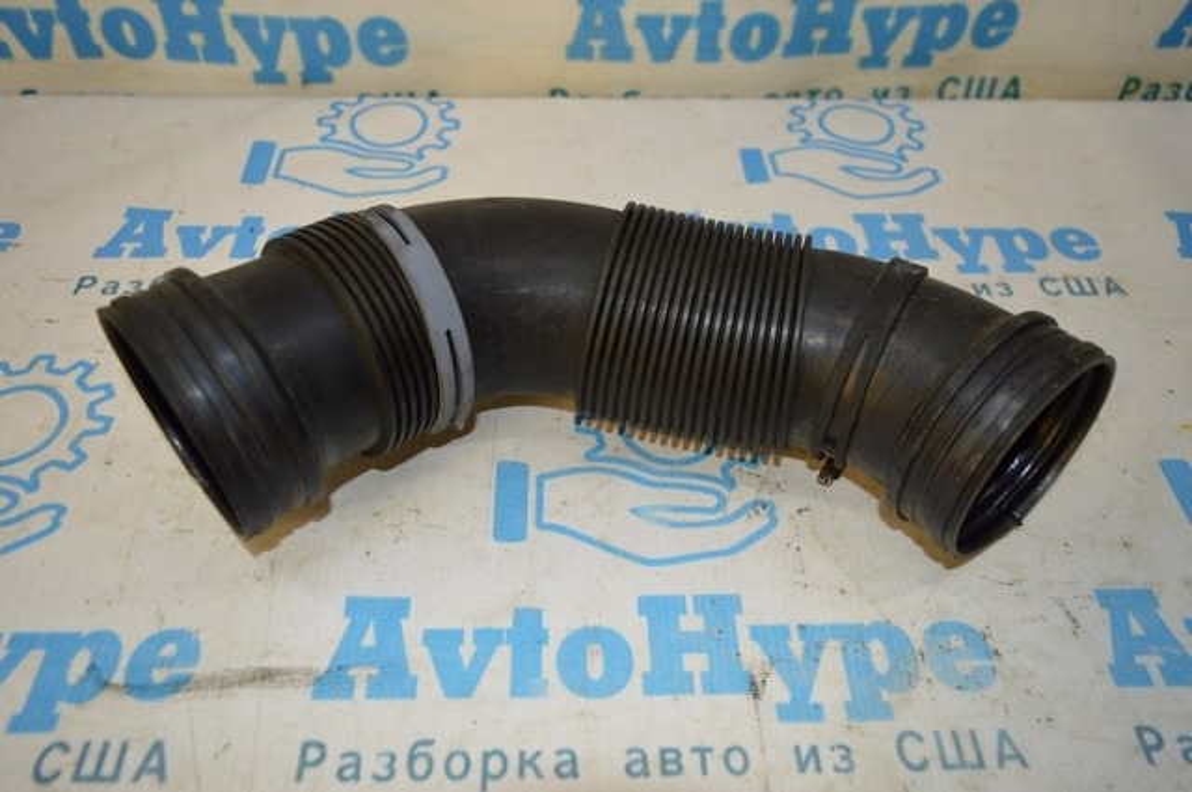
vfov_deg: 47.8
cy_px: 396
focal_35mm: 27
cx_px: 596
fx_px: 893
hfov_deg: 67.4
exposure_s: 1/200
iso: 360
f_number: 3.5
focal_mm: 18
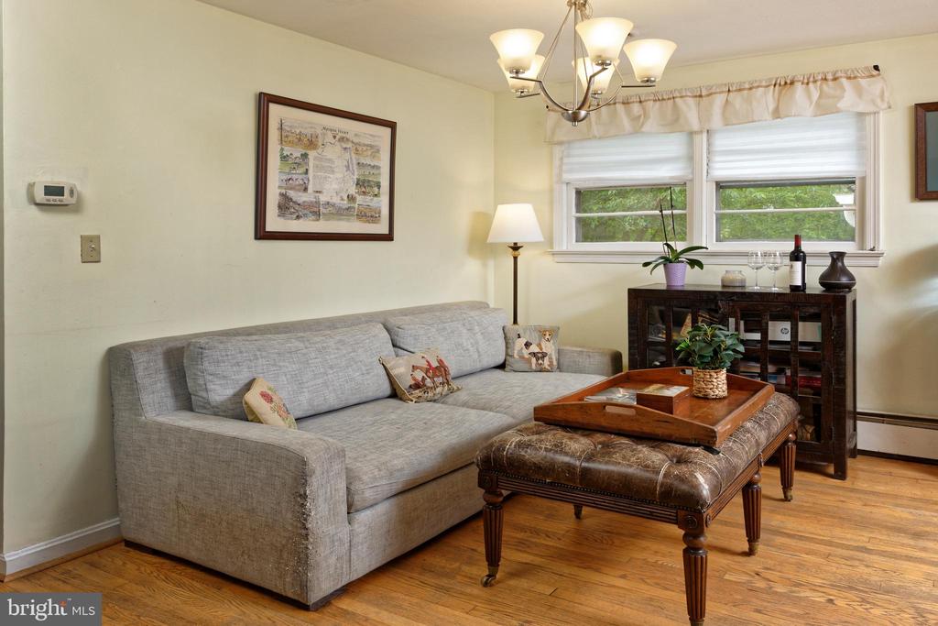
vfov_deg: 53.1
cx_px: 469
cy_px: 313
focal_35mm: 24
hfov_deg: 73.7
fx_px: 625
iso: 320
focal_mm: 24
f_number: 14
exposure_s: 1/25
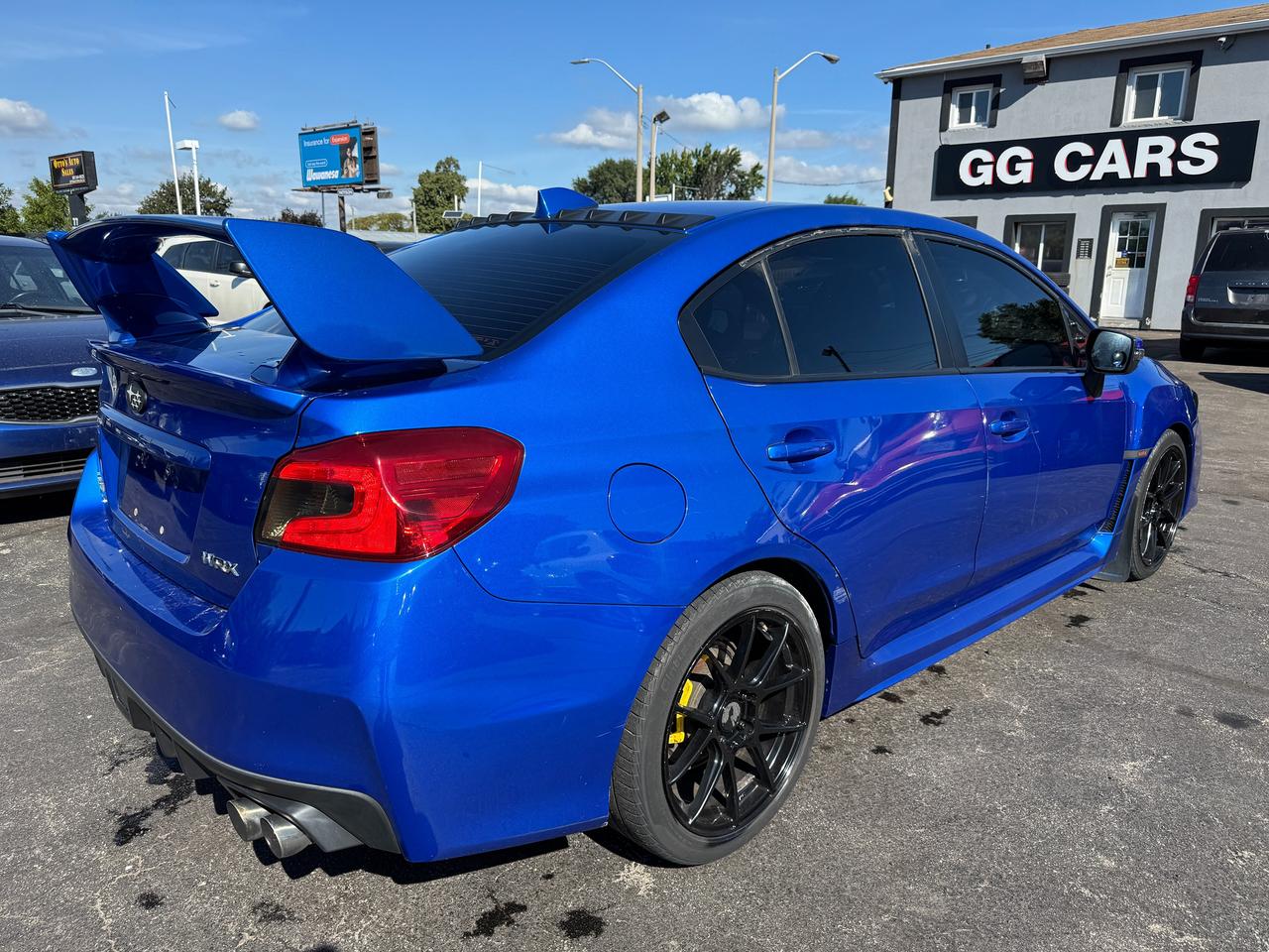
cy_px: 476
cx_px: 634
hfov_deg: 71.6
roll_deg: +0.0
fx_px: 880
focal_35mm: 24
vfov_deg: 56.8
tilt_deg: -13.5
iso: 80
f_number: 1.78
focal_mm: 6.76
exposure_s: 1/2506
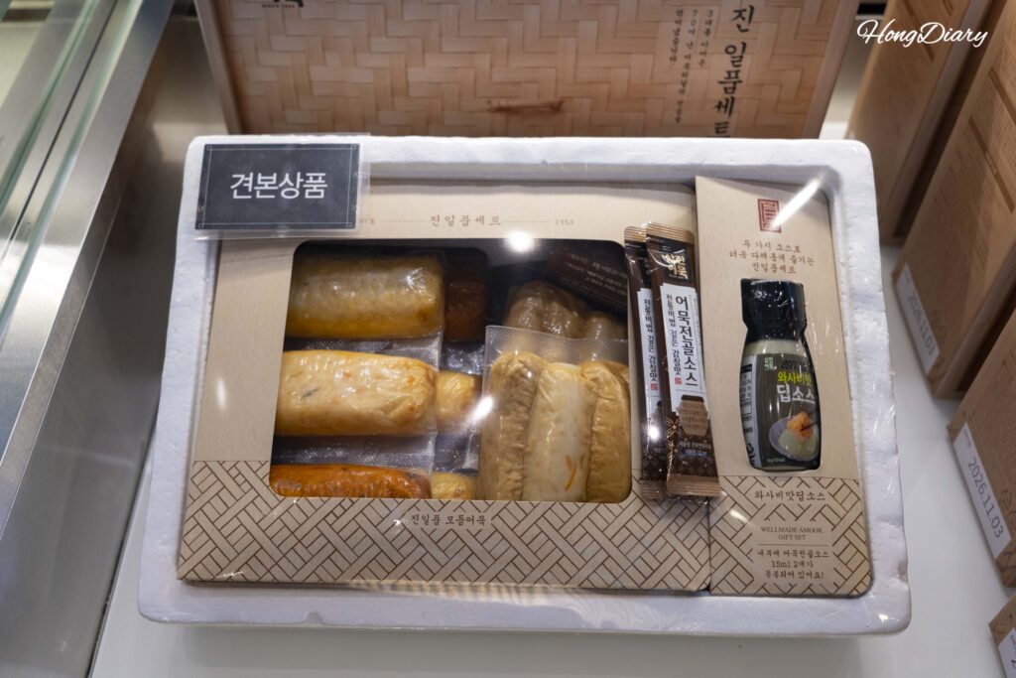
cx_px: 508
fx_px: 1044
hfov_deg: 51.9
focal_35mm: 37
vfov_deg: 36.0
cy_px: 339
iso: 500
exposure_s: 1/160
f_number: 5
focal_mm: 37
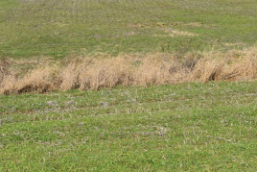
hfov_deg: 22.6
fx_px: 600
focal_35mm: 84
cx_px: -36
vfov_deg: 15.9
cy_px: -5
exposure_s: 1/400
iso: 200
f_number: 10
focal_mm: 20
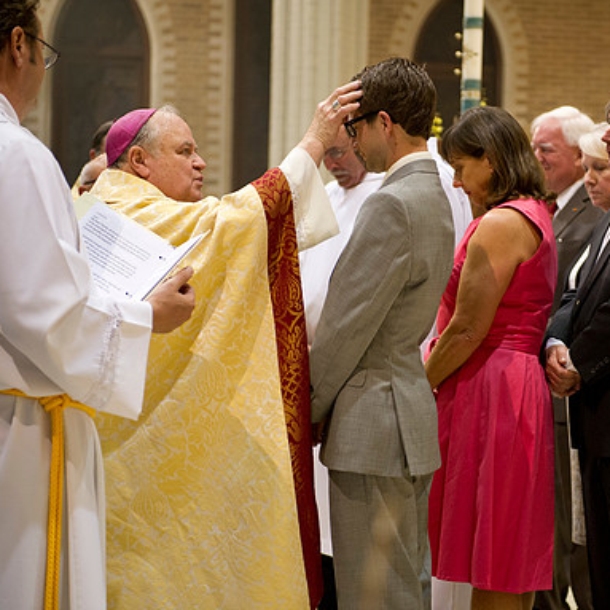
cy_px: 306
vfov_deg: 19.3
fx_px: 1794
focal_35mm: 90
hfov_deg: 19.2
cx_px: 395
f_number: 2.8
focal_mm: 70
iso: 1600
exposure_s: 1/80
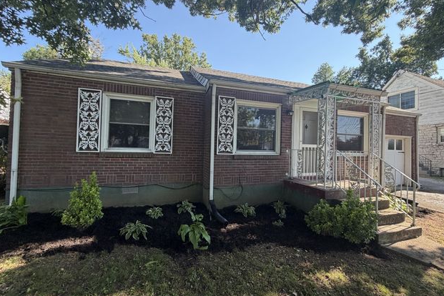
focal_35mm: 15
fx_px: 185
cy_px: 144
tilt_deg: +2.0
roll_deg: -1.7
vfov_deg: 77.3
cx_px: 225
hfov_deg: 100.4
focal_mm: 2.22
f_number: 2.2
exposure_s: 1/234
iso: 50
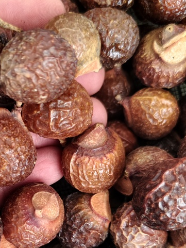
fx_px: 365
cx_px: 37
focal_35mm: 51
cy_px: 196
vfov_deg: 36.3
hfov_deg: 28.0
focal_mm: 5.56
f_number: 1.88
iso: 745
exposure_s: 1/50
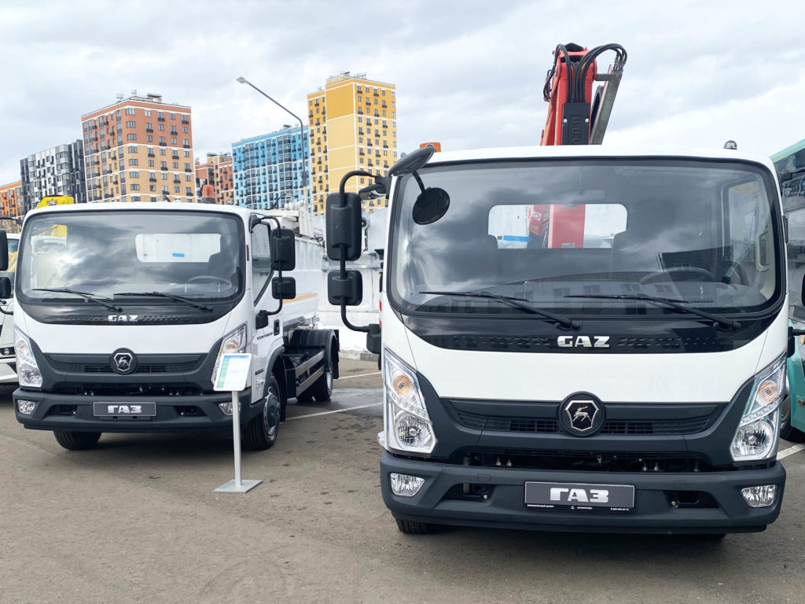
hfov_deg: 67.3
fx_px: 605
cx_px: 402
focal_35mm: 26
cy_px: 302
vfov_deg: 53.1
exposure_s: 1/3040
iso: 32
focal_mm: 4.25
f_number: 1.8
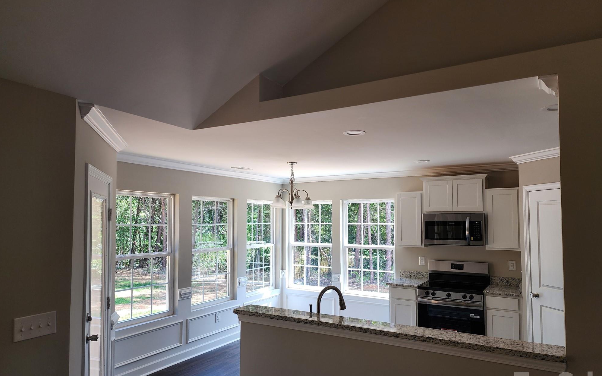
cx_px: 301
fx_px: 410
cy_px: 200
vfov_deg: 49.2
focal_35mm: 25
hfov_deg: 72.5
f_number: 1.8
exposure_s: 1/180
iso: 64
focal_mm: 6.4
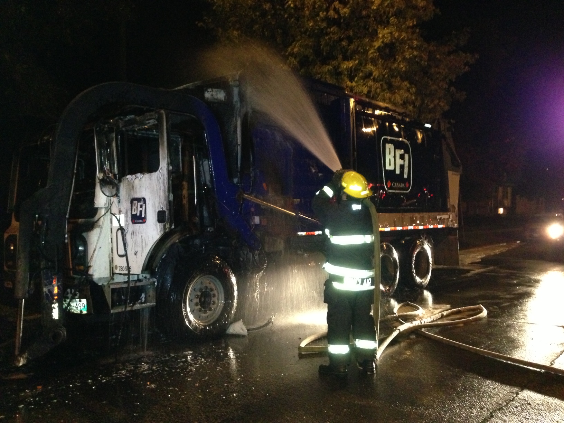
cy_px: 212
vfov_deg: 42.9
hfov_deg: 55.4
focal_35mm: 33
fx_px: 538
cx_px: 282
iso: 800
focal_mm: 4.13
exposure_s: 1/16
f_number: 2.4
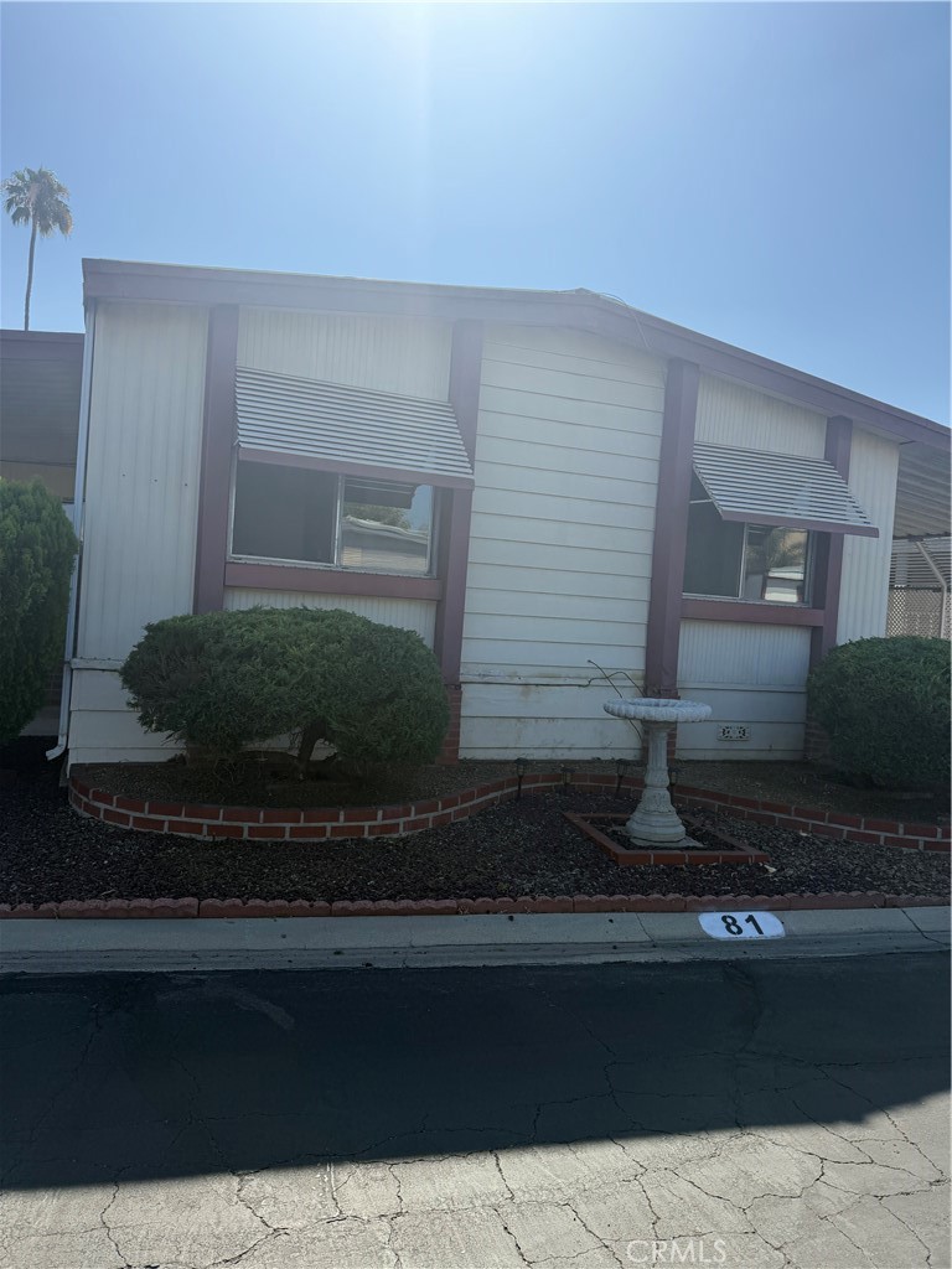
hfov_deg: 56.8
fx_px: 880
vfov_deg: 71.6
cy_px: 634
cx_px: 476
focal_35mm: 24
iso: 100
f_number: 1.78
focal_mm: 6.76
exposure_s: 1/6173
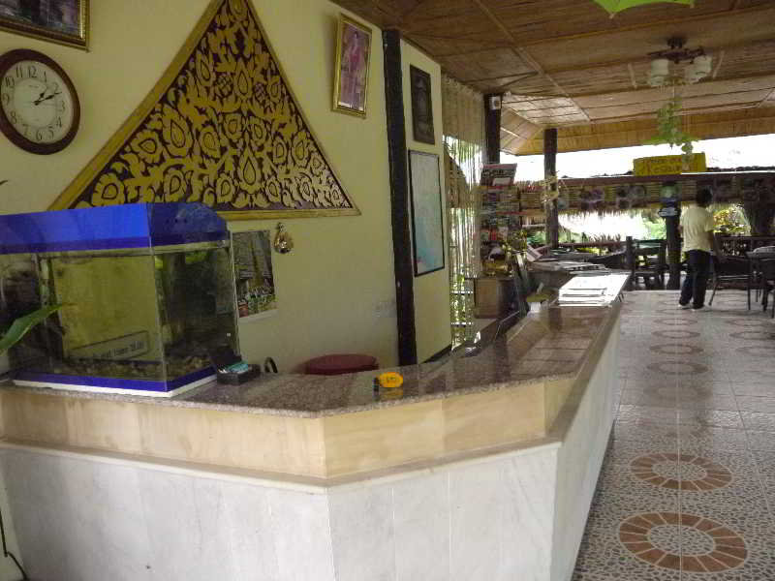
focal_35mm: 28
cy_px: 290
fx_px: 627
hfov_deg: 63.4
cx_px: 388
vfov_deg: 49.7
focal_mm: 14
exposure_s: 1/1300
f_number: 4
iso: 1600
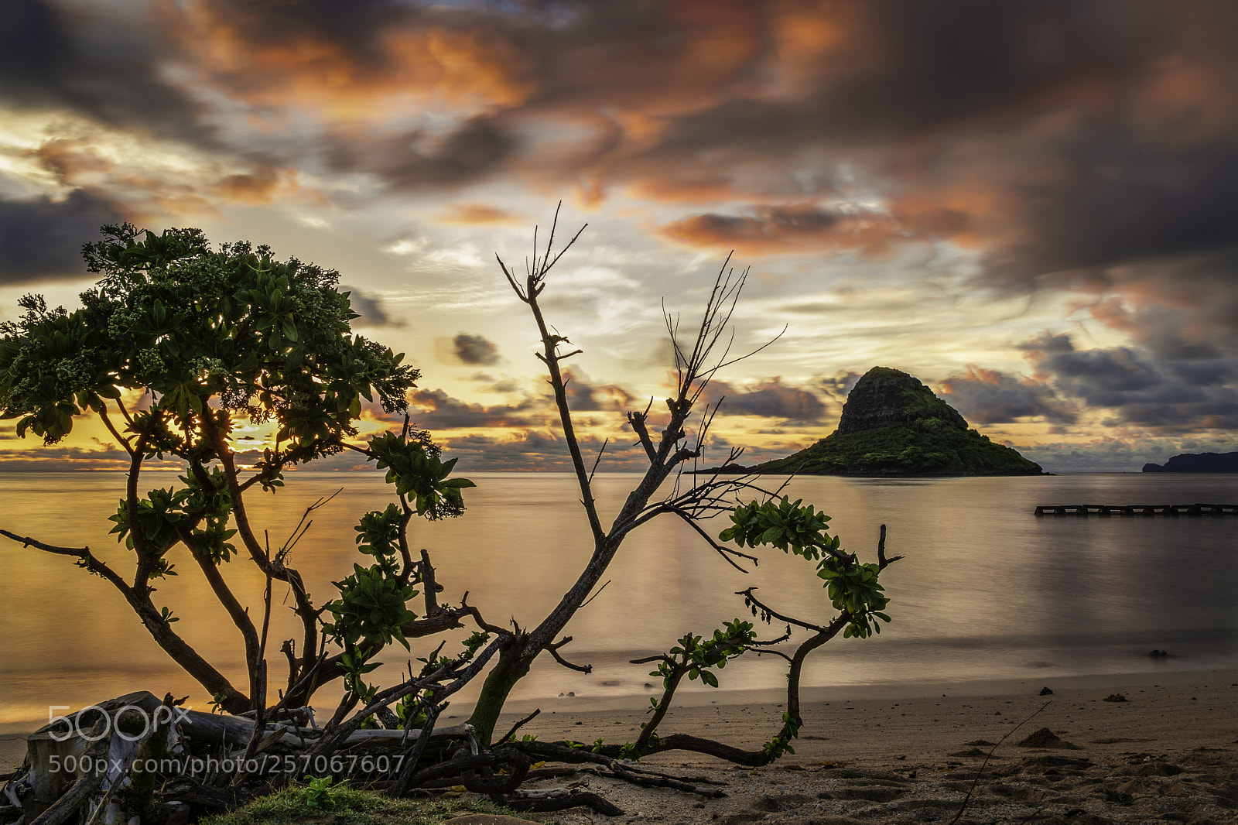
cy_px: 412
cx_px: 619
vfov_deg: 41.1
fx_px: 1100
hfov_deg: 58.7
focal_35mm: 32
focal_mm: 32
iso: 50
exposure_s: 9.7
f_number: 22
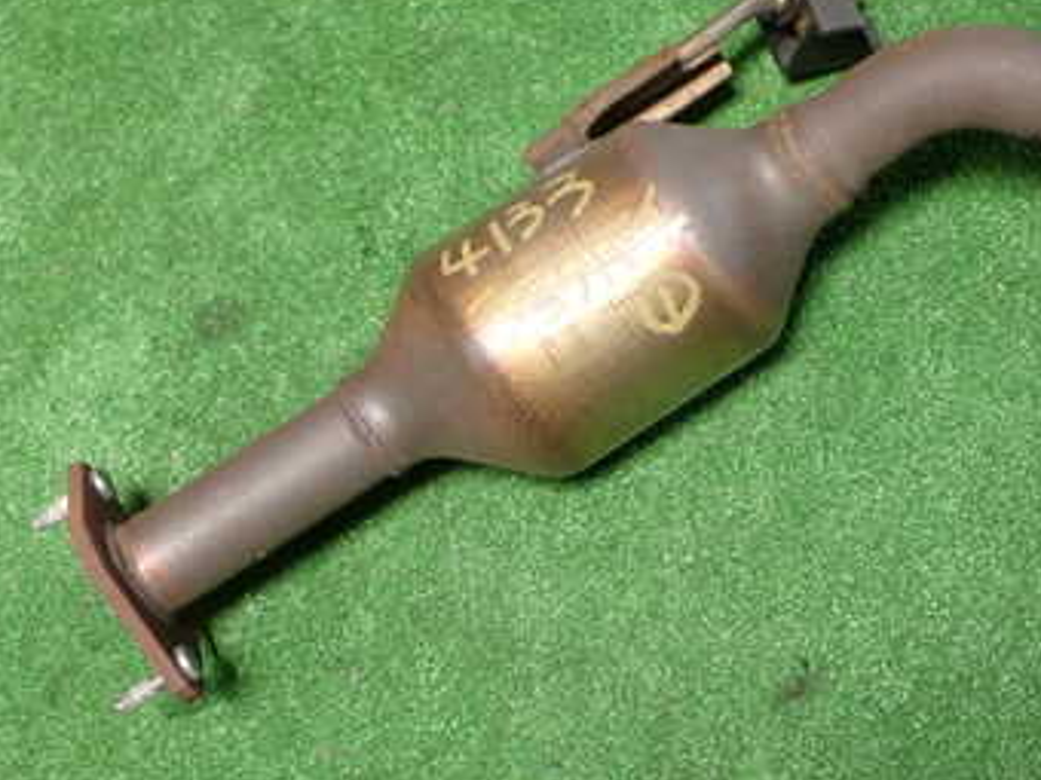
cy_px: 327
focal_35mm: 67
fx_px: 2015
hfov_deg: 28.5
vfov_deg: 21.9
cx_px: 793
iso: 200
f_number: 2.7
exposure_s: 1/80
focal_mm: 6.83
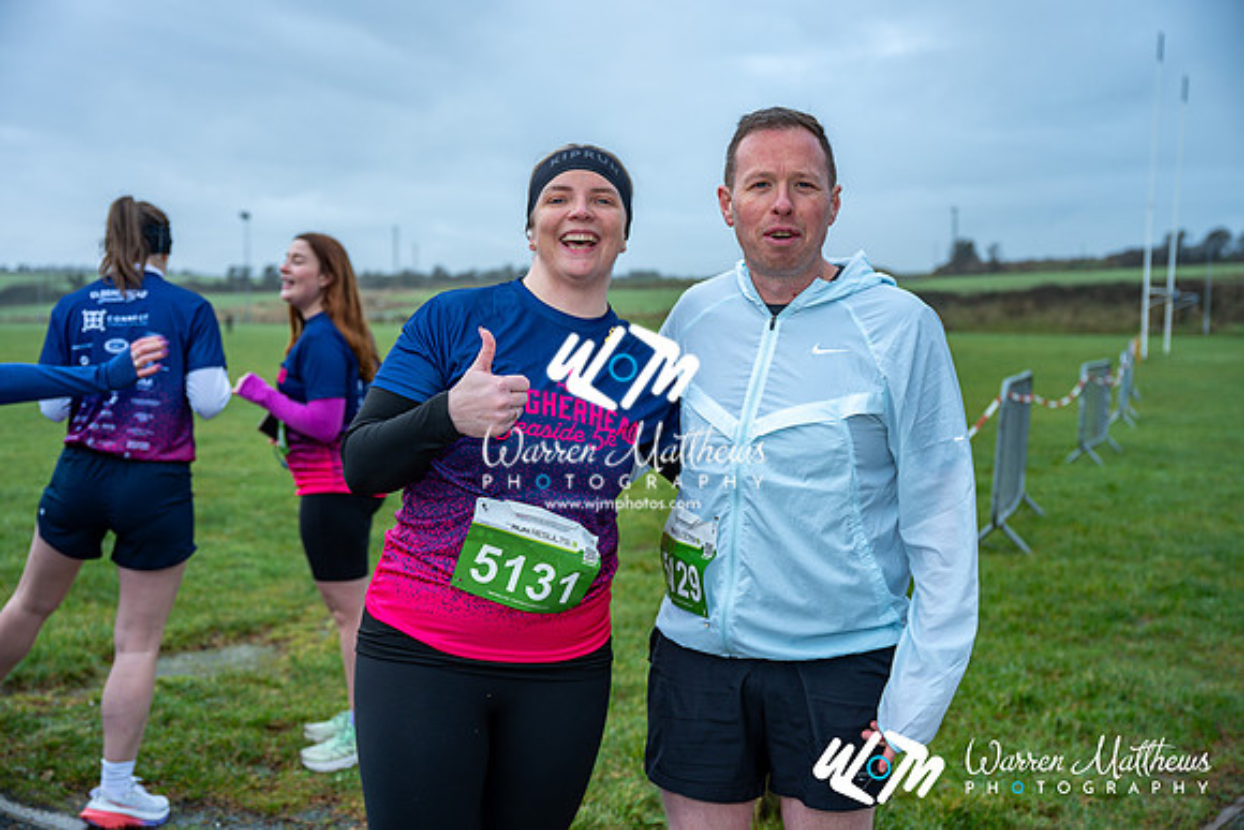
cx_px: 622
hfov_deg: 51.9
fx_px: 1279
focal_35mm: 37
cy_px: 415
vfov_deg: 36.0
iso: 100
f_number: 2.8
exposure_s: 1/320
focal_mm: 37
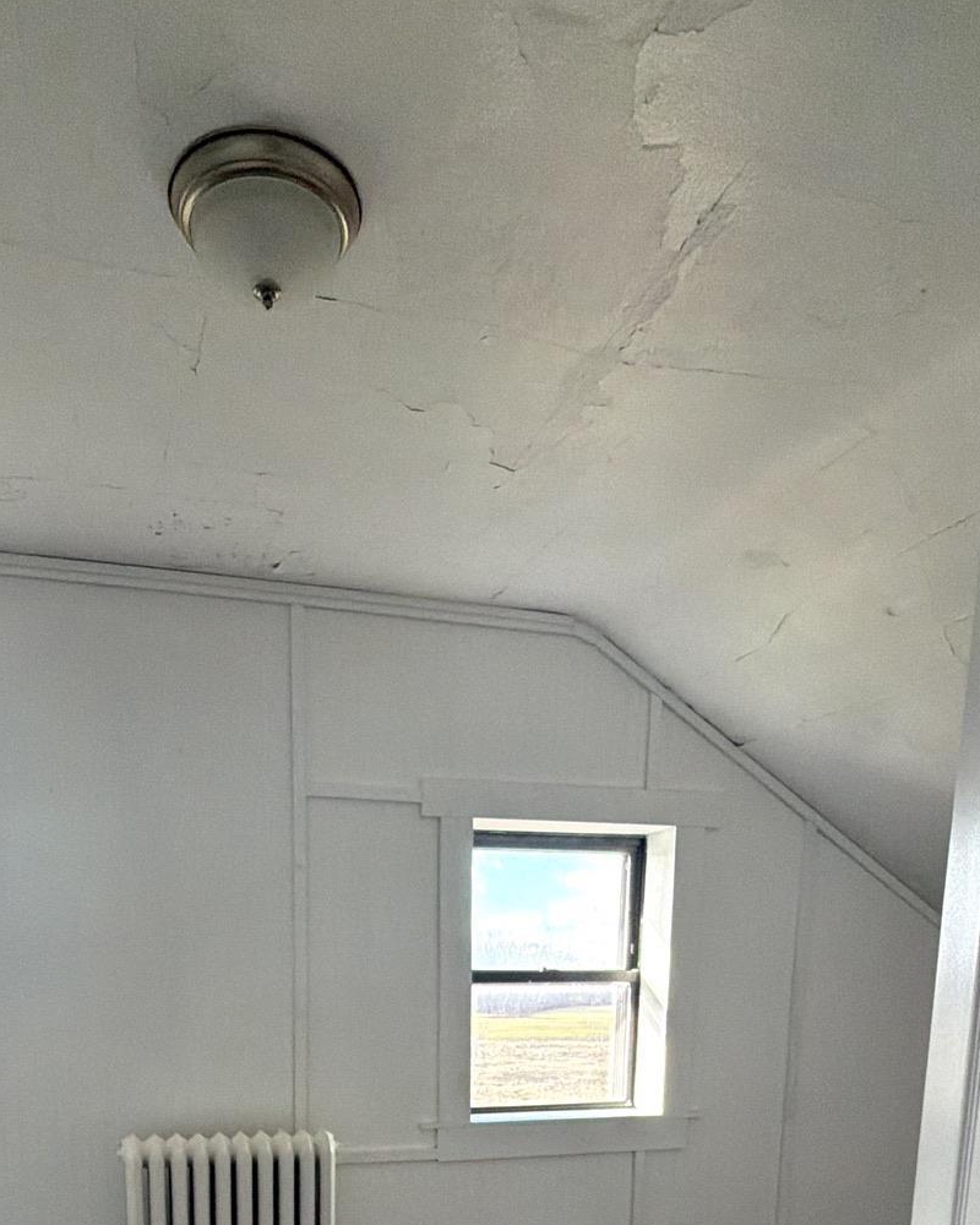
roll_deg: +0.3
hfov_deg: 51.2
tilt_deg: -11.7
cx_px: 391
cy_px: 1183
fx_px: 1015
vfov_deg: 51.7
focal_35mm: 28
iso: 200
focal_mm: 2.22
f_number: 2.2
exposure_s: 1/121
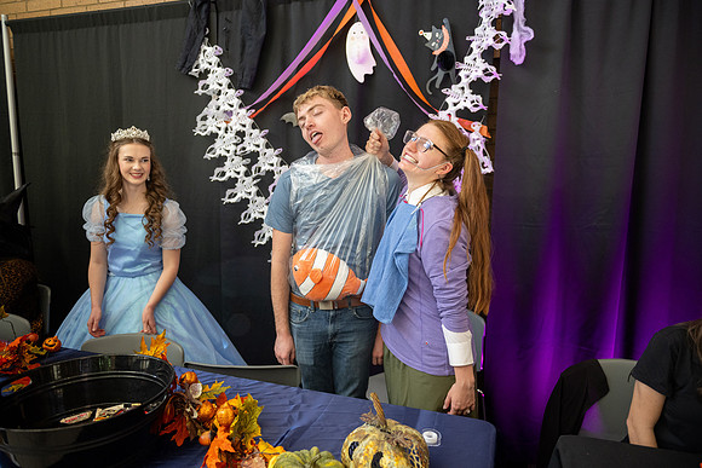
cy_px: 234
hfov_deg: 73.7
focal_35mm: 24
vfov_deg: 53.2
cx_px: 351
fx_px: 468
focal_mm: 24
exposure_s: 1/500
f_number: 2.8
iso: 1600
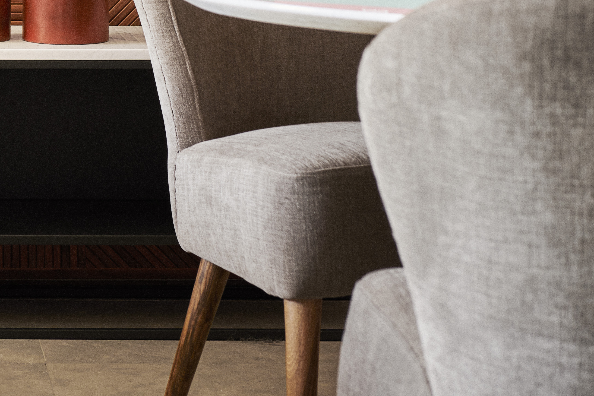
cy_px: -229
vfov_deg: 8.3
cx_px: -127
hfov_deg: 12.4
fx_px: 2656
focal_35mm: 161
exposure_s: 1/2.5
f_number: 5.6
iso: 100
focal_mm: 50
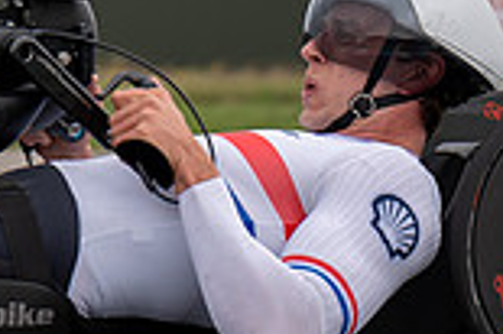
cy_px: 508
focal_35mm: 604
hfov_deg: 3.4
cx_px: 327
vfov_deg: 2.3
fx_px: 8430
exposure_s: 1/1000
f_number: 3.5
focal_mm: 86
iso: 125
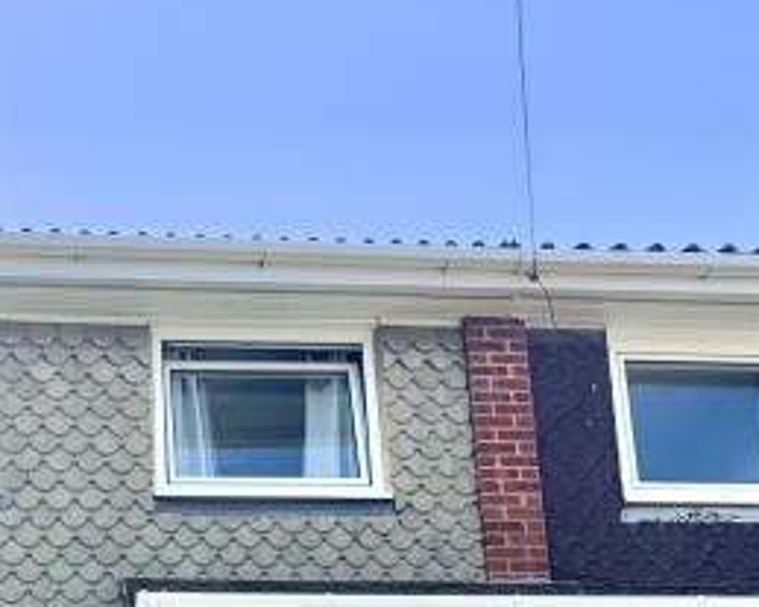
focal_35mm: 54
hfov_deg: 34.0
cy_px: 947
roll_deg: +1.7
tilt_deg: +11.0
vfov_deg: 22.3
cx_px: 182
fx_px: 1213
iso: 40
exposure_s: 1/556
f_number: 2.2
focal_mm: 2.22
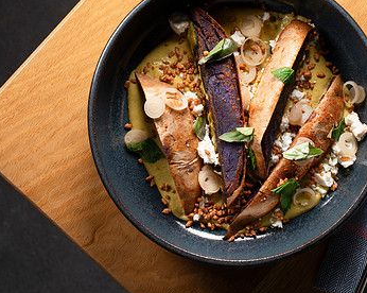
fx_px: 1226
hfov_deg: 17.0
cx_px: 225
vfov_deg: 13.6
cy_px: 95
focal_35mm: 113
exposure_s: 1/200
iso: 200
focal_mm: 50
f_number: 9
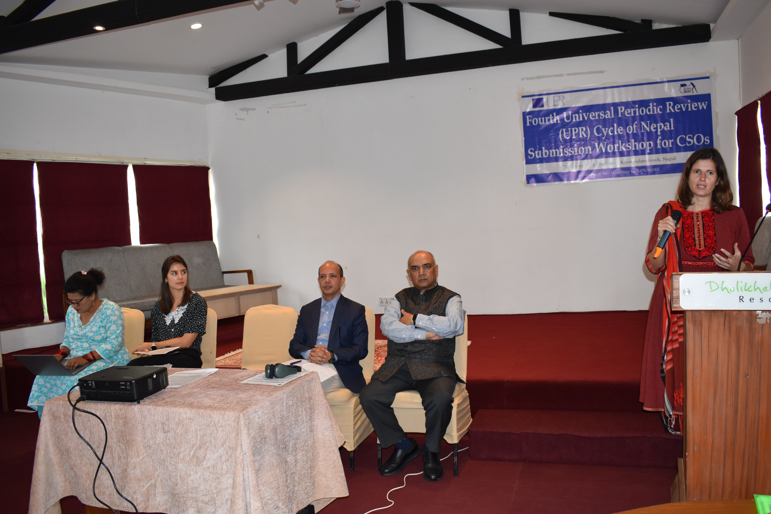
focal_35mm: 30
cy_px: 257
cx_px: 386
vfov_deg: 43.6
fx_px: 642
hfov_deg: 61.9
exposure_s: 1/80
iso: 800
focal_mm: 20
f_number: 4.5
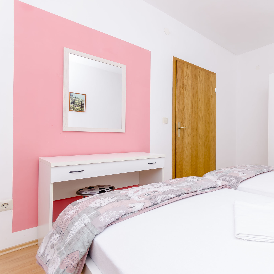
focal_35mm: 20
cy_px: 135
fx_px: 179
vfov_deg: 74.8
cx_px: 209
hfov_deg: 69.4
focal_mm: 10
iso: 250
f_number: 8
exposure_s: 1/100
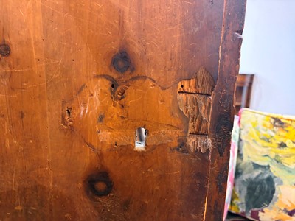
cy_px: 110
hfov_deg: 67.3
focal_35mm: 26
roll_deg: -3.4
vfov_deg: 53.1
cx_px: 148
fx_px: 222
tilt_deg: -10.7
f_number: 1.6
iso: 400
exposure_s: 1/33
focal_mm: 5.96
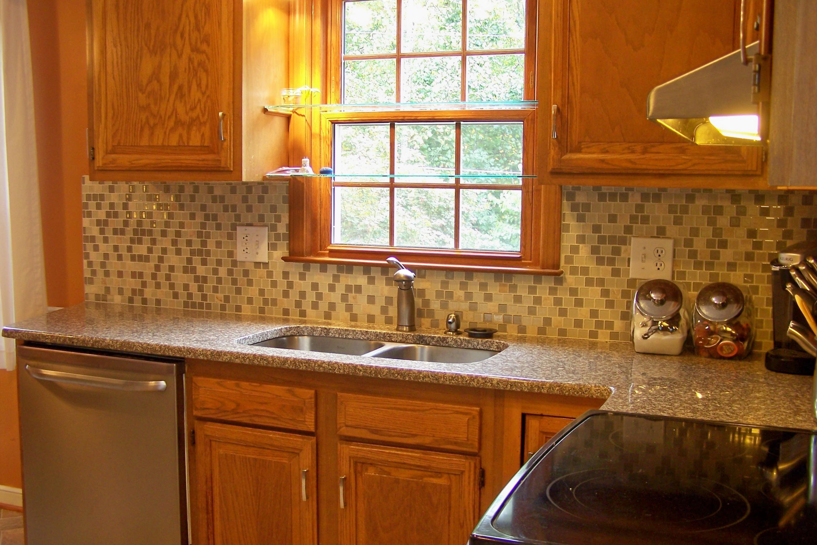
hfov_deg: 48.5
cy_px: 280
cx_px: 409
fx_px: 908
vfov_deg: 33.4
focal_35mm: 40
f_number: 2.8
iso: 64
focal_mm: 6.3
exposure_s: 1/8
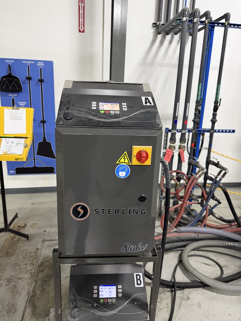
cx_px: 120
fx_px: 223
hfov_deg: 56.8
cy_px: 160
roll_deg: -2.9
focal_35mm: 24
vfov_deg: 71.6
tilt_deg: -13.6
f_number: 1.78
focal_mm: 6.76
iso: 640
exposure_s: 1/60
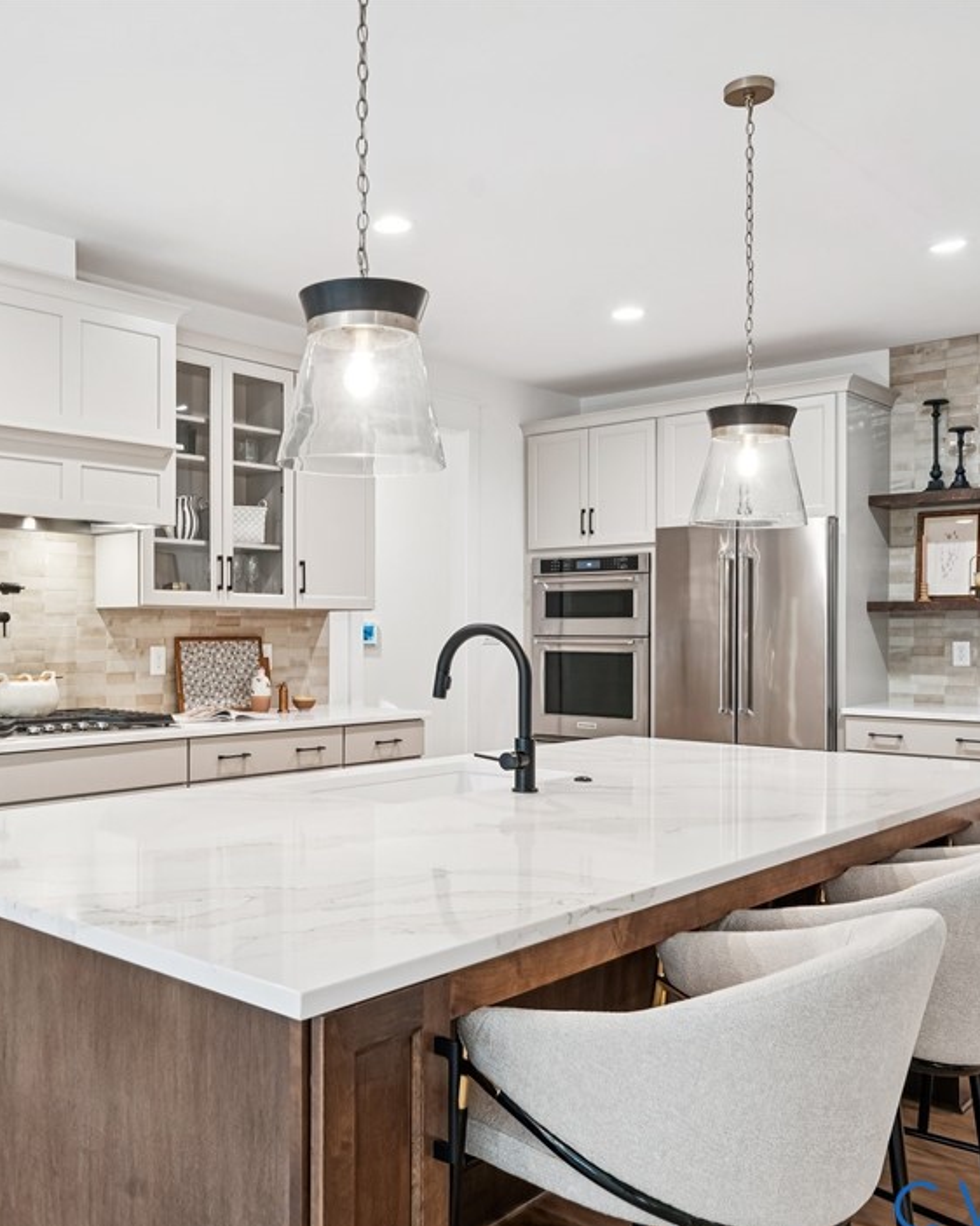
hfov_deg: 49.1
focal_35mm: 29
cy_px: 627
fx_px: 1052
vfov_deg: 60.5
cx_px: 326
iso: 200
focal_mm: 20
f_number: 8
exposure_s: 1/6
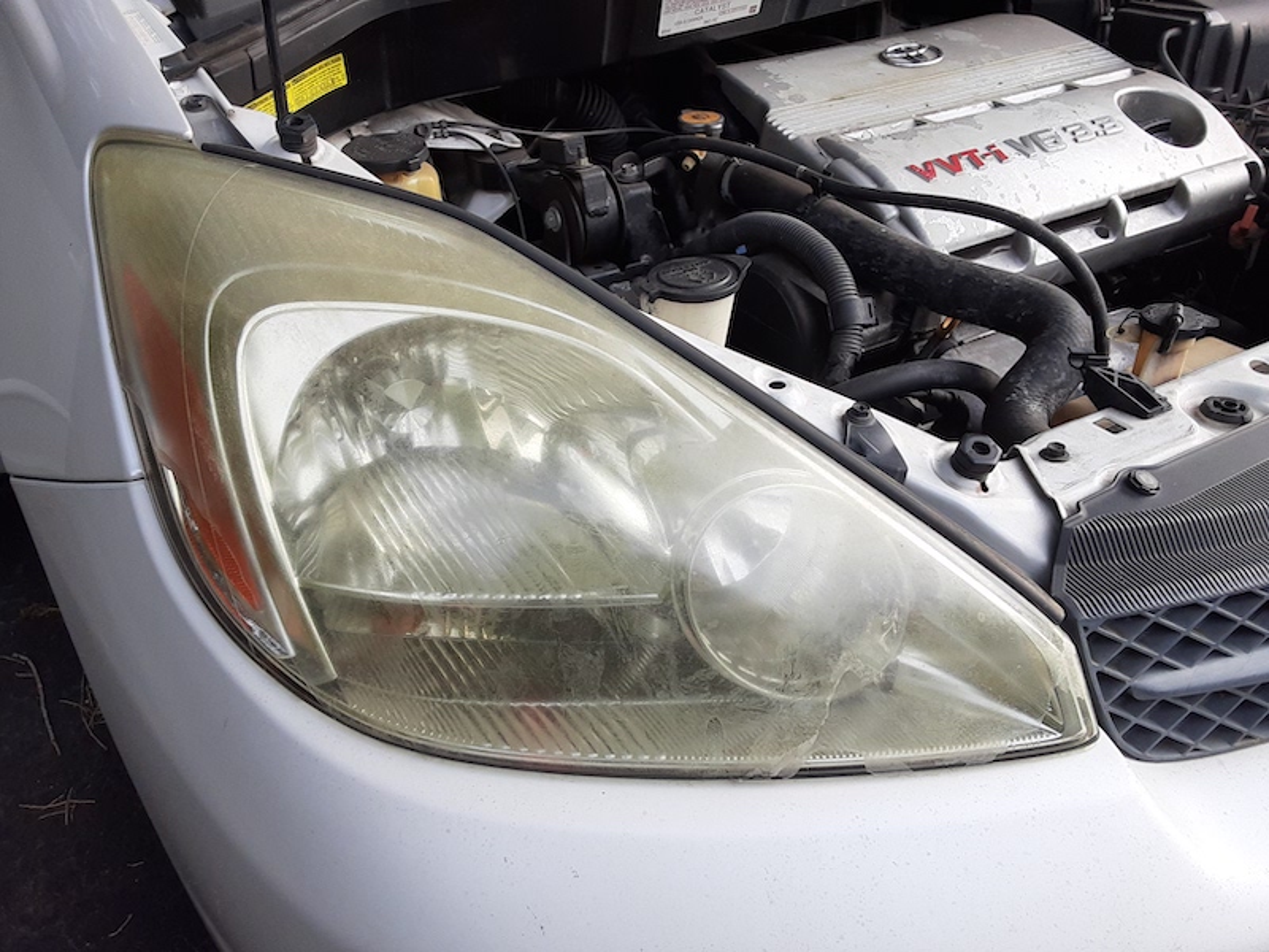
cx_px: 634
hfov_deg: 65.3
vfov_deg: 51.4
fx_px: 990
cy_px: 476
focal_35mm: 27
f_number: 1.9
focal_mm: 2.91
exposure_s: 1/374
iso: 40
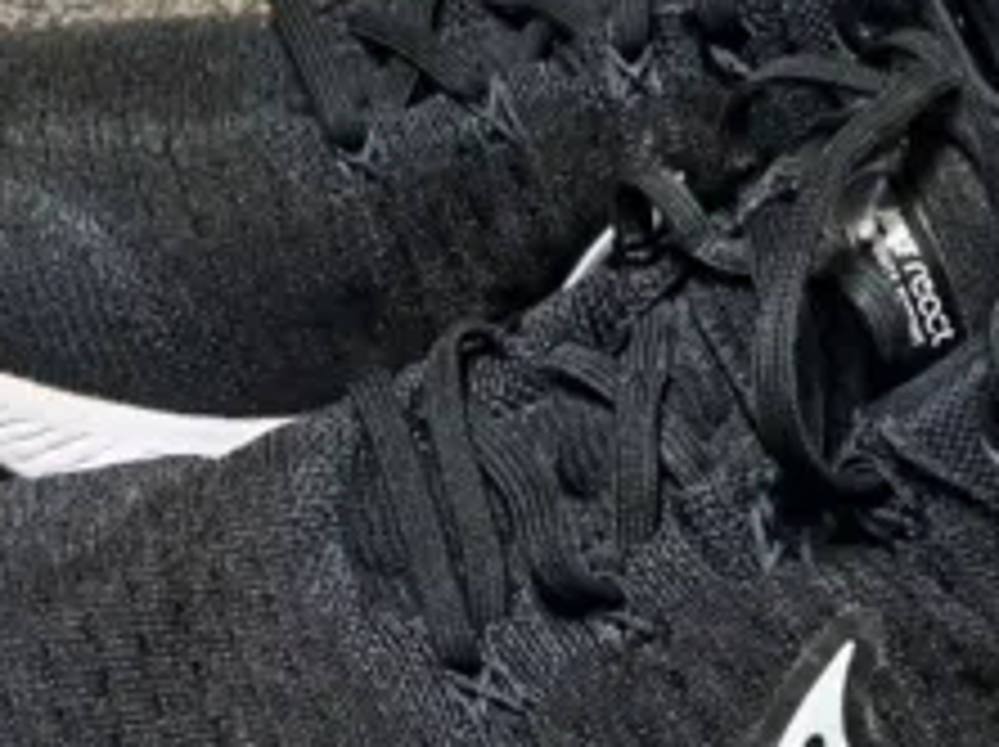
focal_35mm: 78
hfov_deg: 25.0
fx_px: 2249
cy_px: 652
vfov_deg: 18.6
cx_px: 567
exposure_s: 1/20
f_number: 1.8
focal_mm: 4
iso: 1600
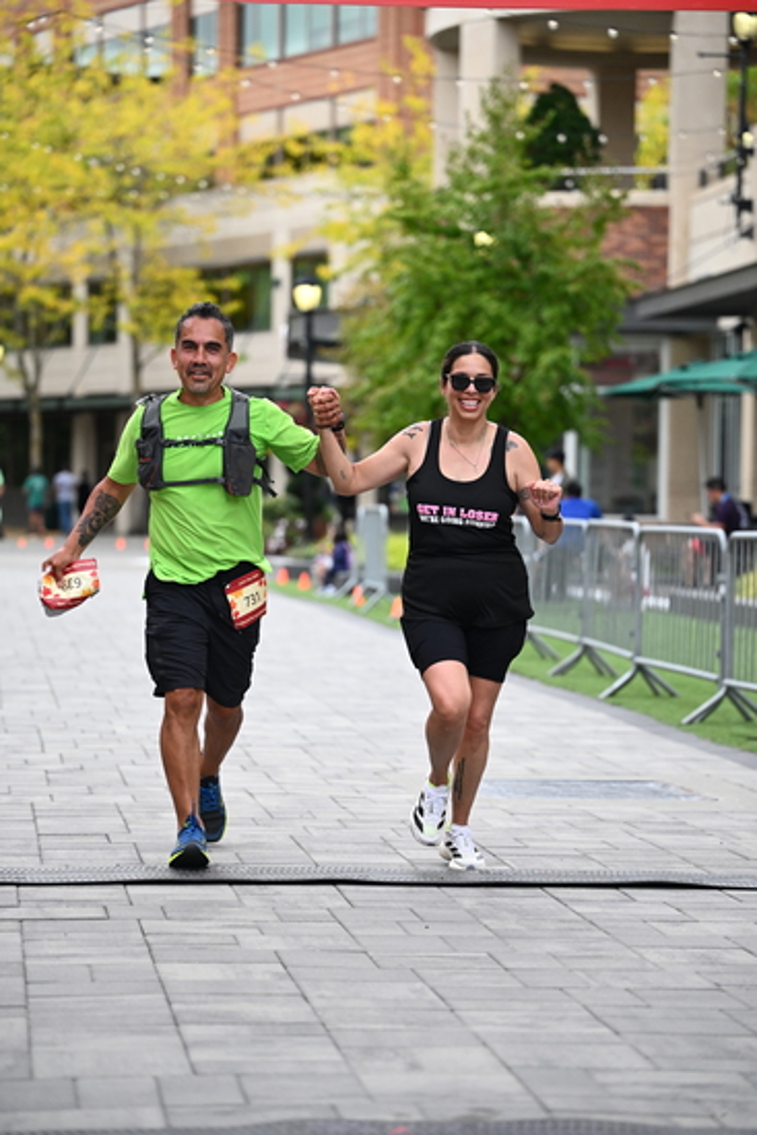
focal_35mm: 103
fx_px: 3246
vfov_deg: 19.8
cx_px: 378
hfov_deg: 13.3
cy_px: 568
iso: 1600
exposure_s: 1/5000
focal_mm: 103
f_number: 2.8
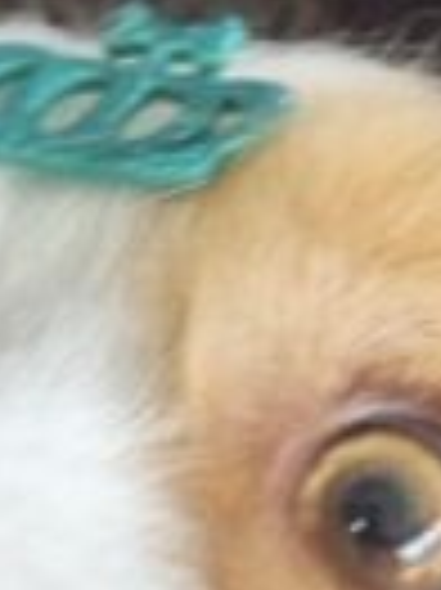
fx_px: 3063
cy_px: 784
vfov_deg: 10.7
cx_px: 387
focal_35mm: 180
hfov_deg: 8.2
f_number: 1.8
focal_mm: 5.4
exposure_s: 1/180
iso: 80
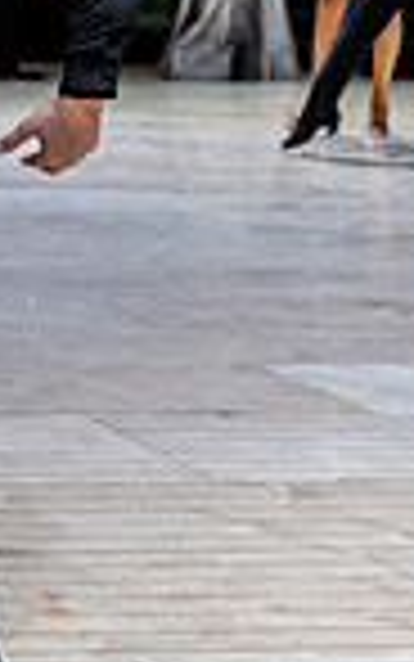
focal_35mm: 166
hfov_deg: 7.3
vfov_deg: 12.5
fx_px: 2994
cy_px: 22
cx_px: -654
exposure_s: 1/400
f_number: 2.8
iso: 3200
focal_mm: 35
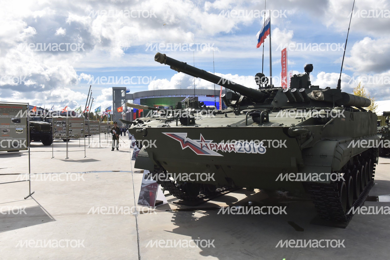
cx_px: 195
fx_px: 347
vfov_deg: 41.1
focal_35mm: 32
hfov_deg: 58.7
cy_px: 130
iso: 1000
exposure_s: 1/6400
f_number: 7.1
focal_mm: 32
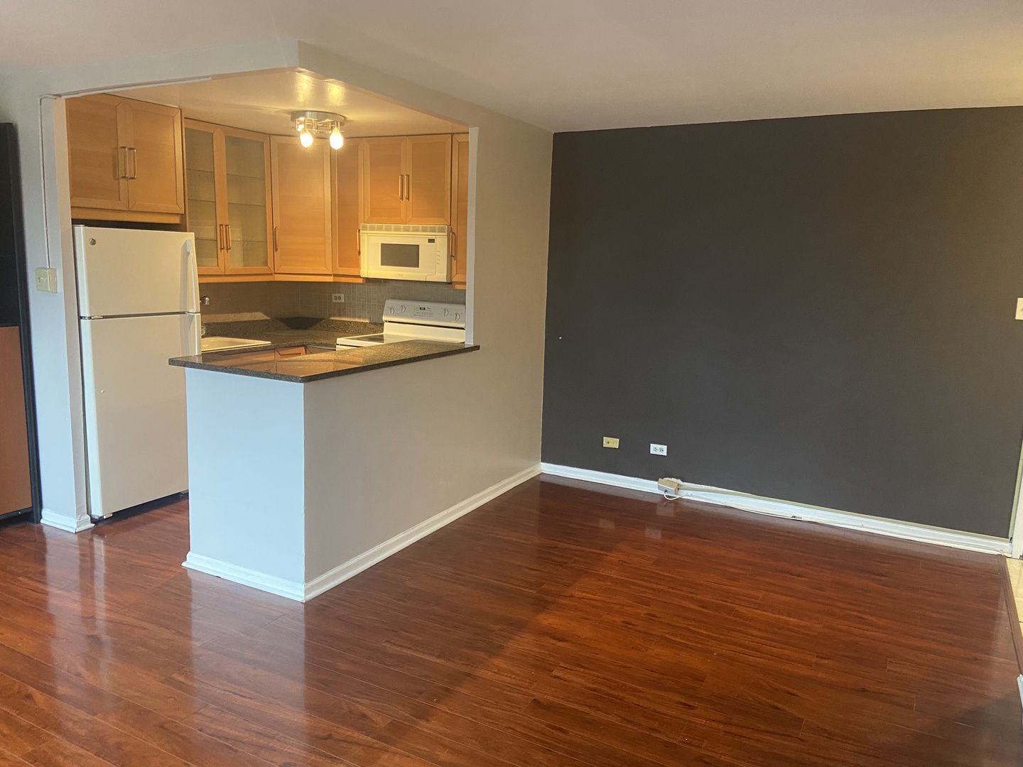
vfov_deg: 53.1
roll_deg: -1.6
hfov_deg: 67.3
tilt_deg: -10.4
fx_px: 768
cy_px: 384
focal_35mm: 26
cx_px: 512
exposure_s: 1/40
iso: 320
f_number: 1.8
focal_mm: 4.25
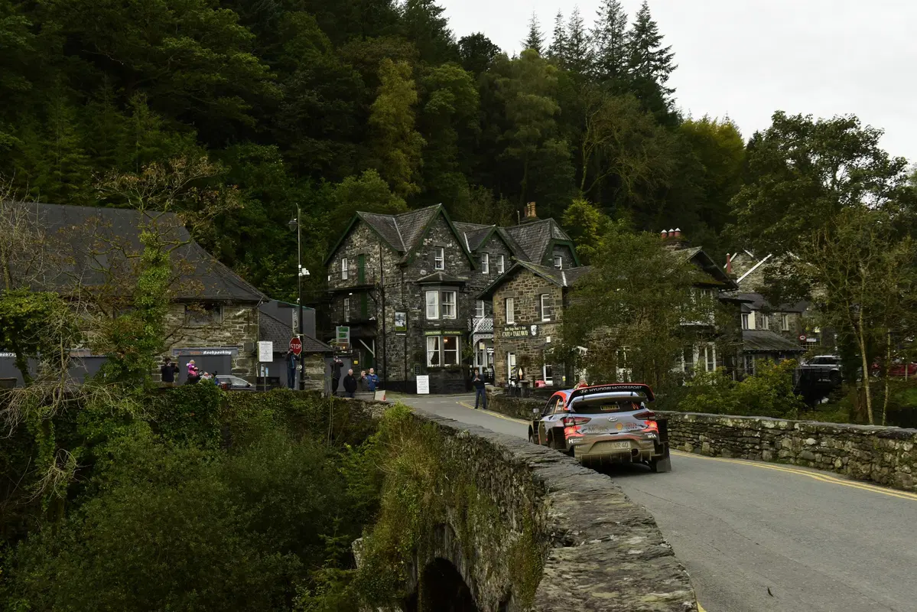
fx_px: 968
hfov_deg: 50.7
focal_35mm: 38
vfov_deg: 35.1
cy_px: 306
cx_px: 458
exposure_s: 1/250
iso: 2500
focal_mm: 38
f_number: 11
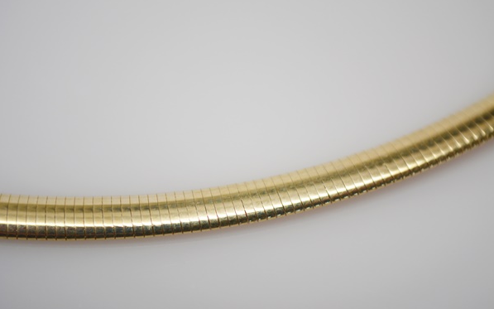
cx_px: 247
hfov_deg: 24.5
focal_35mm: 85
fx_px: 1138
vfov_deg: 15.4
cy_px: 148
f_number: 5.6
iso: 400
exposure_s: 1/100
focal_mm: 55
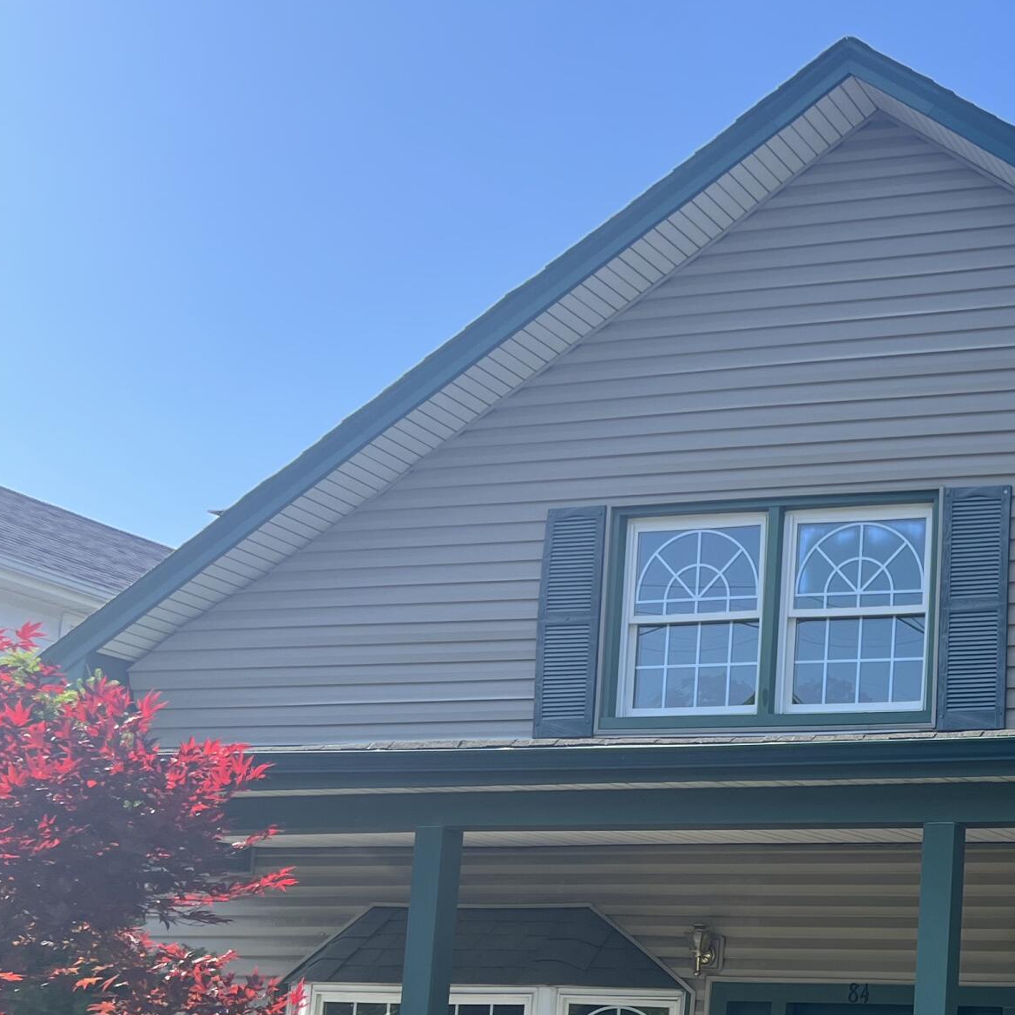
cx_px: 1144
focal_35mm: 59
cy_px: 821
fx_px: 1957
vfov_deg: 28.4
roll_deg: -1.0
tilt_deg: +8.1
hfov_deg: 26.5
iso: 50
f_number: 1.5
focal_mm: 5.7
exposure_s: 1/1431
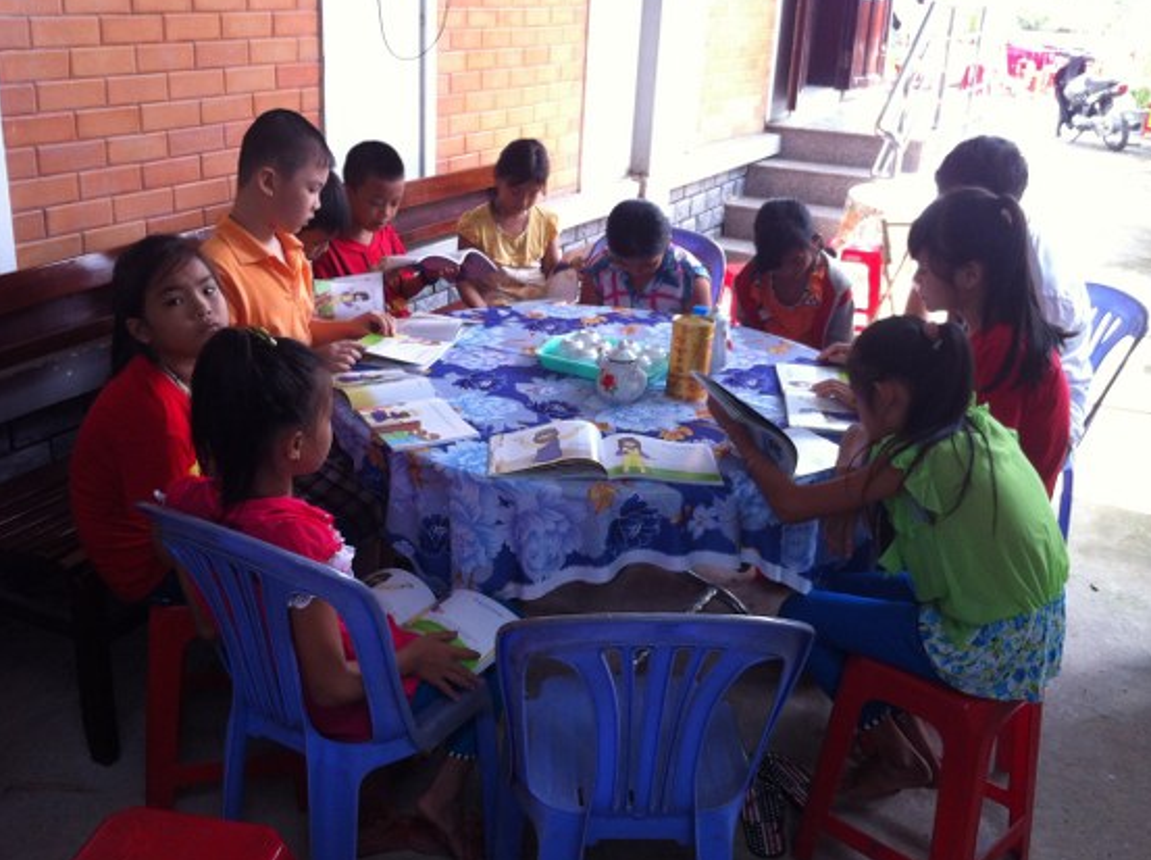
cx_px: 587
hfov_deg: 49.0
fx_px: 1262
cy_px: 439
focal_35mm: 38
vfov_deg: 37.6
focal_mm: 3.85
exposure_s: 1/120
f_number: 2.8
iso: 125
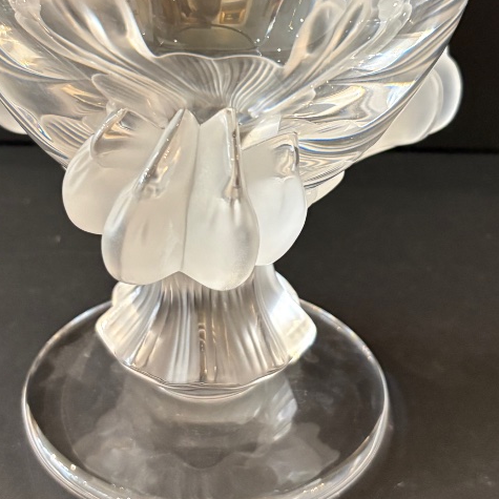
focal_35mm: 58
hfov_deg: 29.6
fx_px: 946
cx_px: 242
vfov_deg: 29.2
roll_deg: -2.2
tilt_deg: -23.2
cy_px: 139
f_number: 1.6
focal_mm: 5.96
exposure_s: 1/50
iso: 500
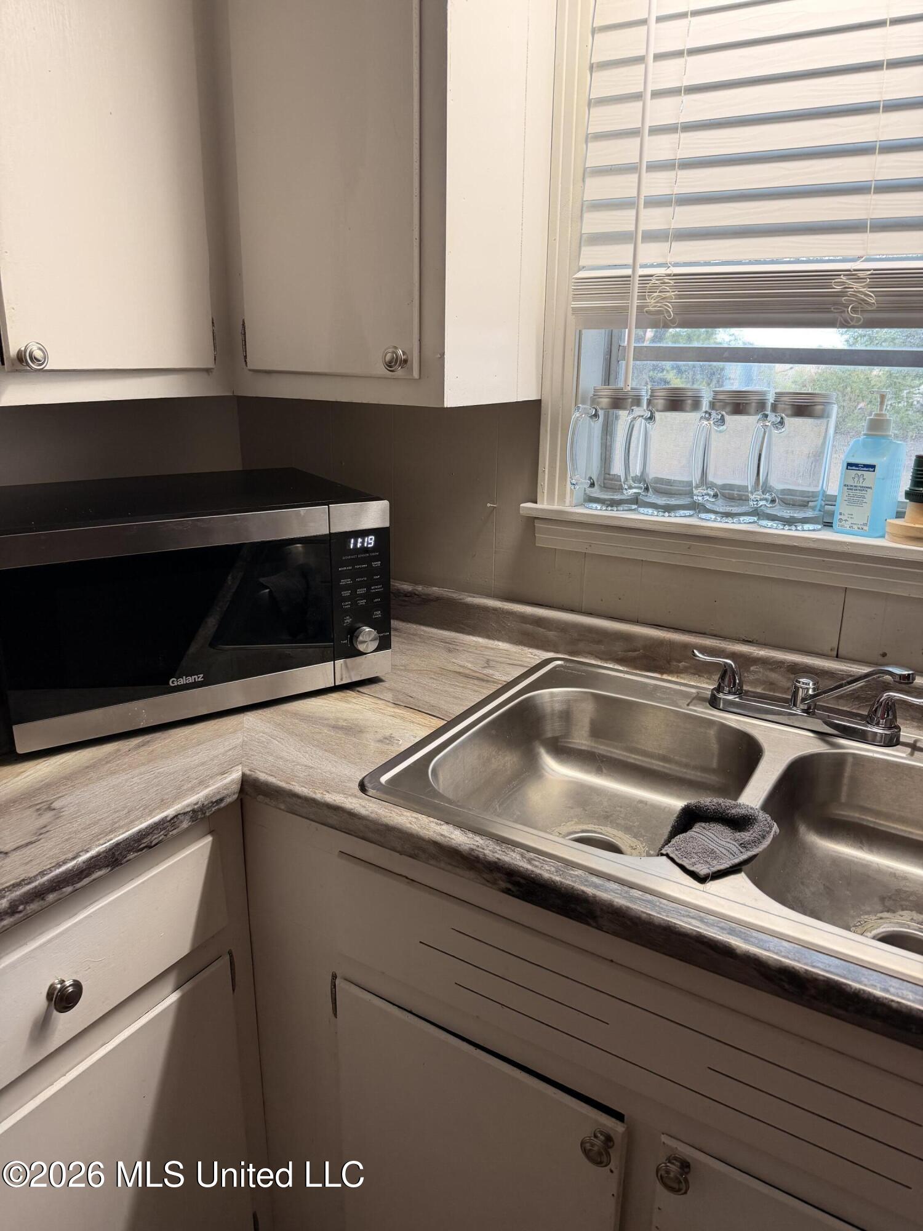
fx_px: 853
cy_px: 616
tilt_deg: -16.7
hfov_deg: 56.8
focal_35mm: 24
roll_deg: -1.9
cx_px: 462
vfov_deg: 71.6
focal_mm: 6.76
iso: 200
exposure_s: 1/120
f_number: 1.78
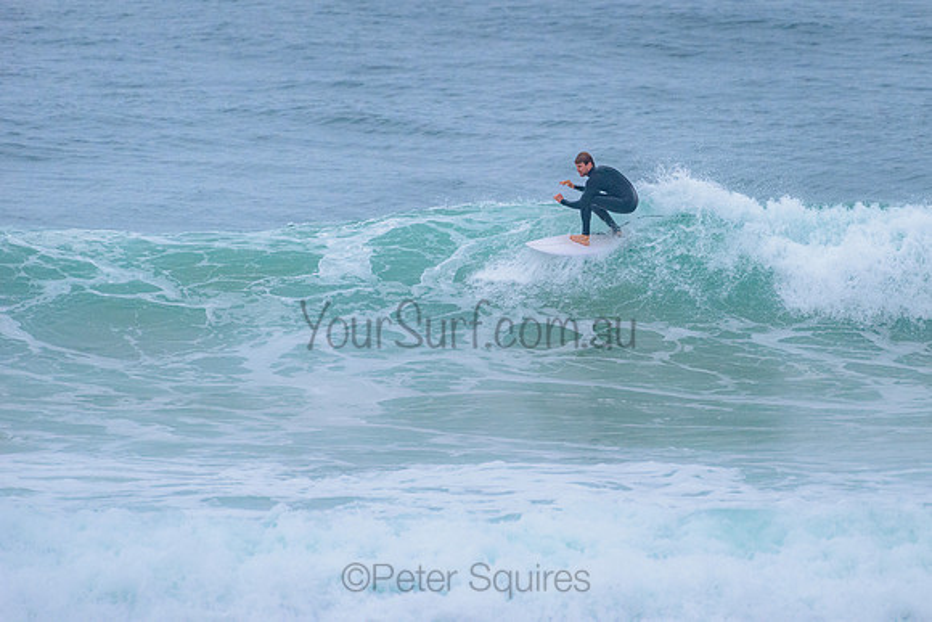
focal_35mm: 612
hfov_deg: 3.4
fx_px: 15846
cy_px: 241
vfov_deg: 2.2
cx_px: 570
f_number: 5.6
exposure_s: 1/2000
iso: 2000
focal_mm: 500
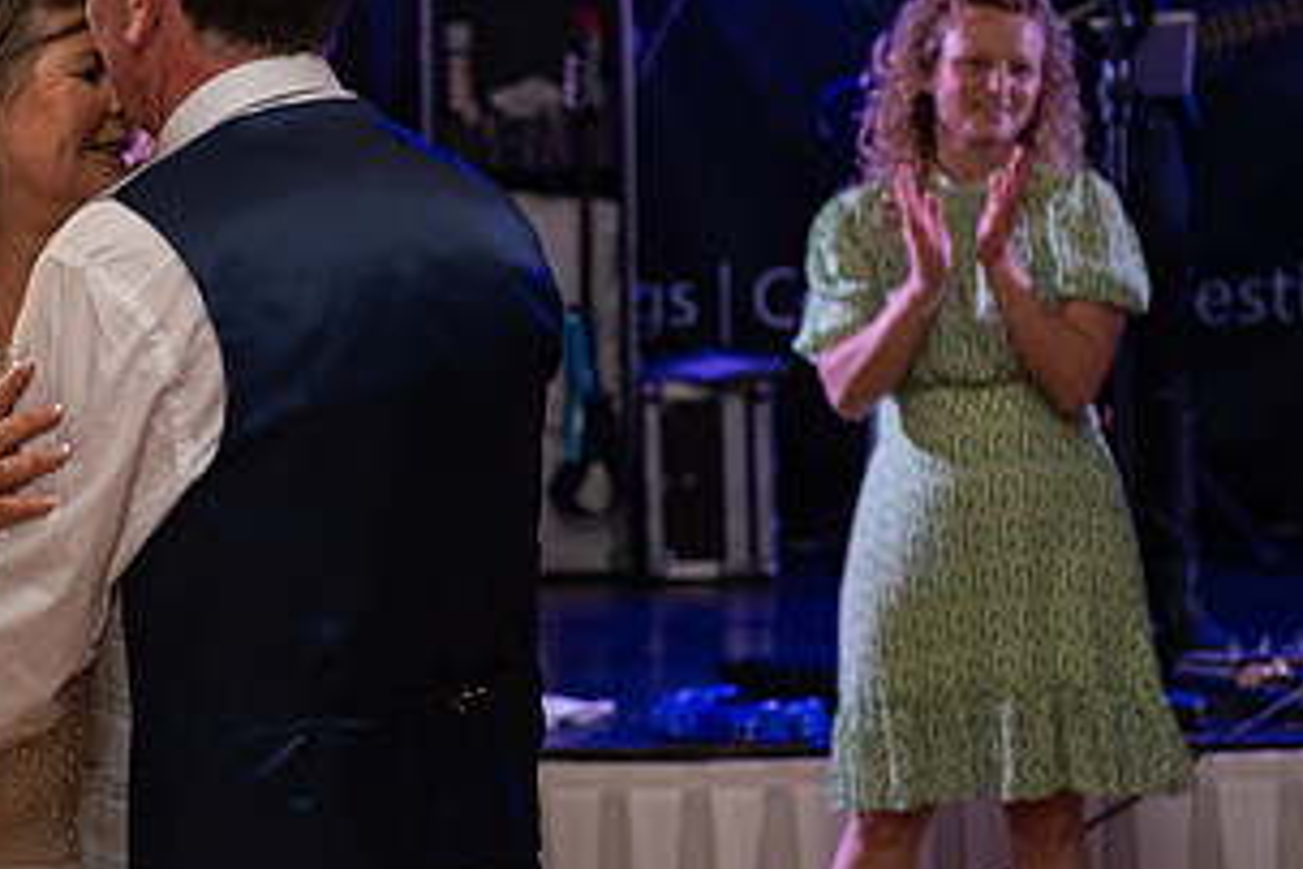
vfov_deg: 10.2
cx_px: 228
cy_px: 342
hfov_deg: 15.2
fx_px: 4850
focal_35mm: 134
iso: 500
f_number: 3.5
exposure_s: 1/160
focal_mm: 70
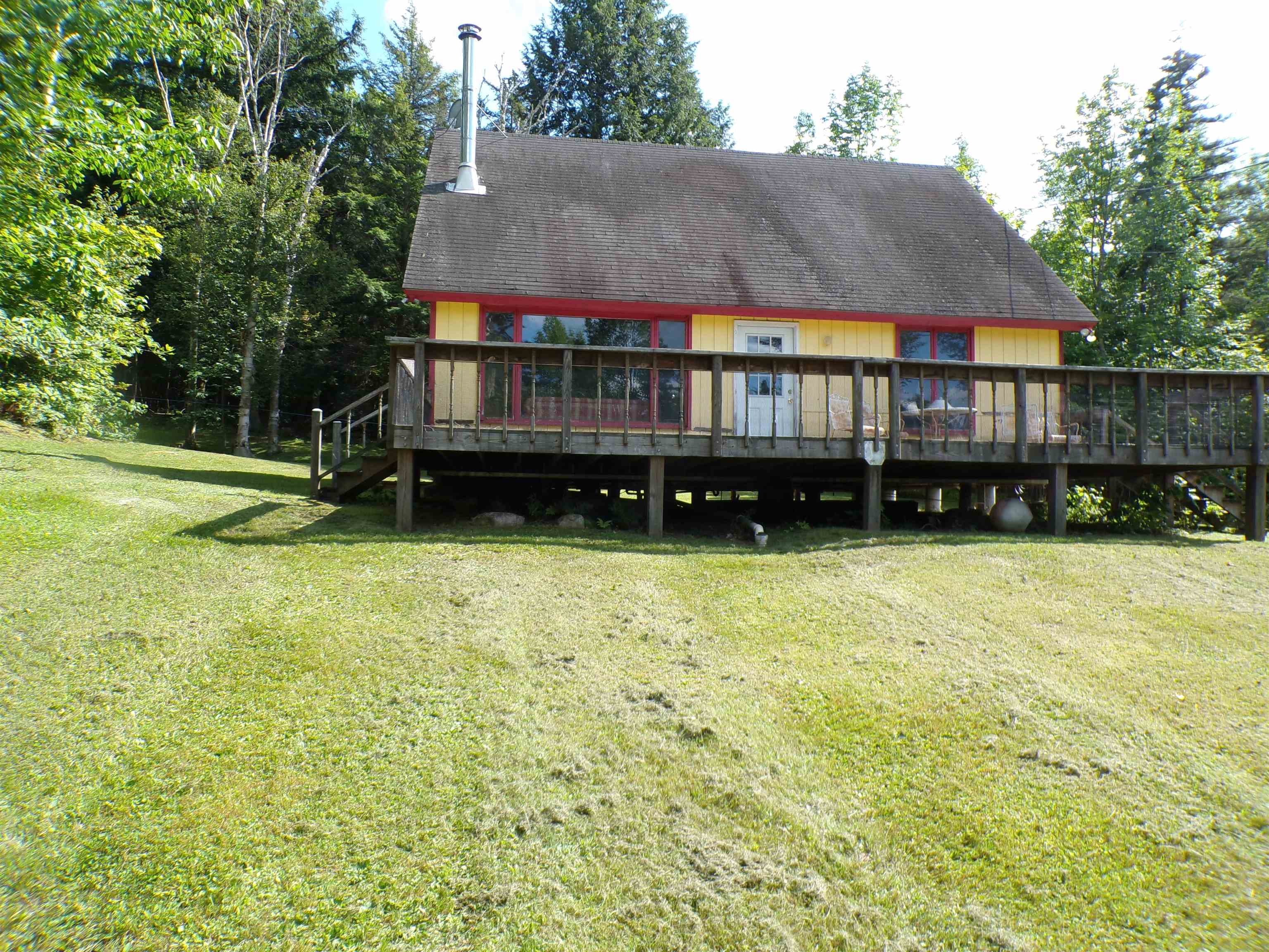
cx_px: 634
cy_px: 476
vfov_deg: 56.8
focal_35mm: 24
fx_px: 880
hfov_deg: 71.6
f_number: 4.4
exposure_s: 1/200
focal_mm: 4.3
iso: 100
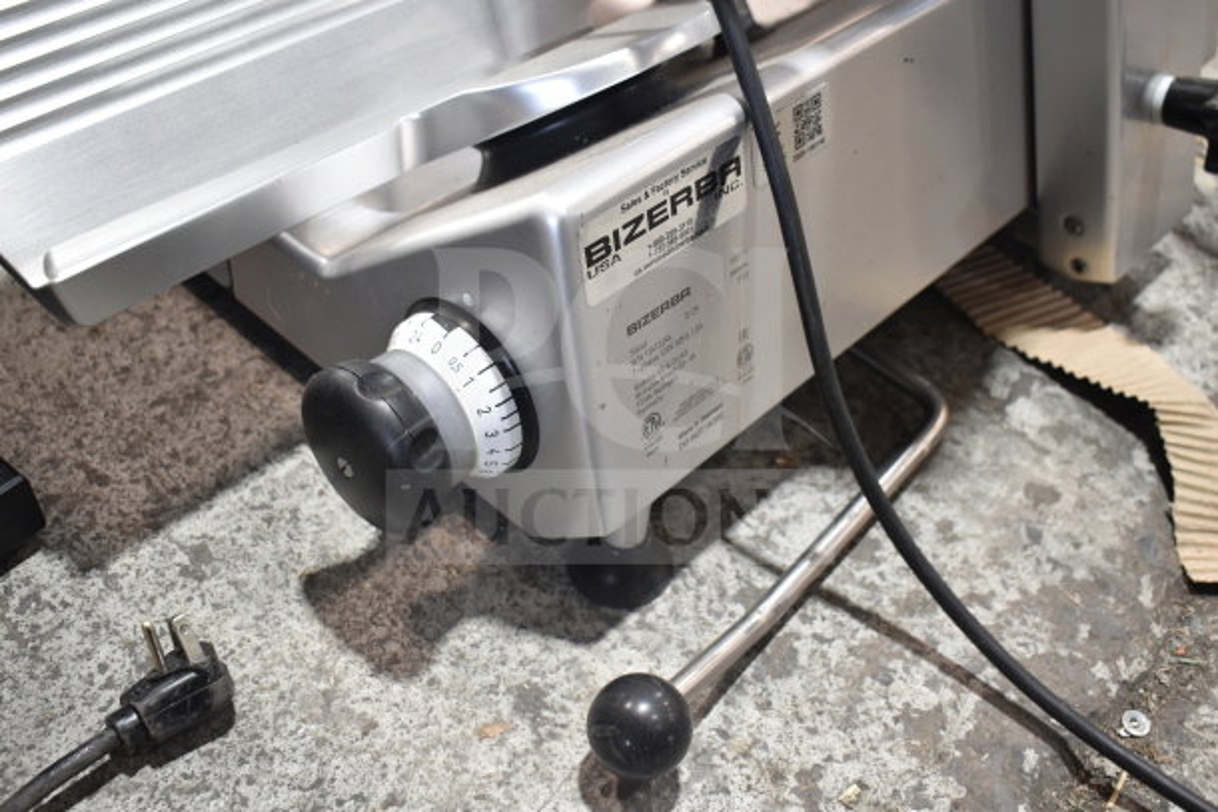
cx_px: 609
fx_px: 1320
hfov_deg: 49.5
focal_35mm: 39
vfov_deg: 34.2
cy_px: 406
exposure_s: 1/40
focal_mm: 26
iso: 500
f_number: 4
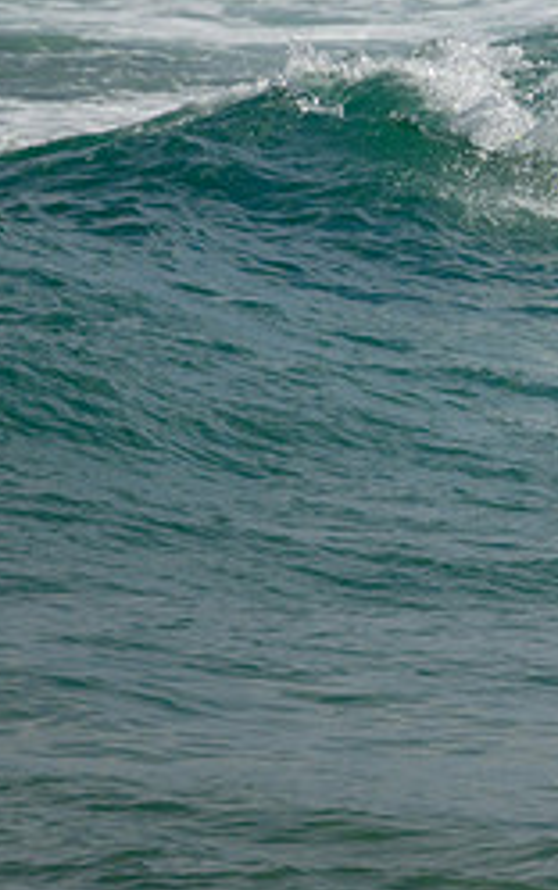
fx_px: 49575
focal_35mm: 2041
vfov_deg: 1.0
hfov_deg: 0.6
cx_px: 1058
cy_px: 284
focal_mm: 800
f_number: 11
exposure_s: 1/2000
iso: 720
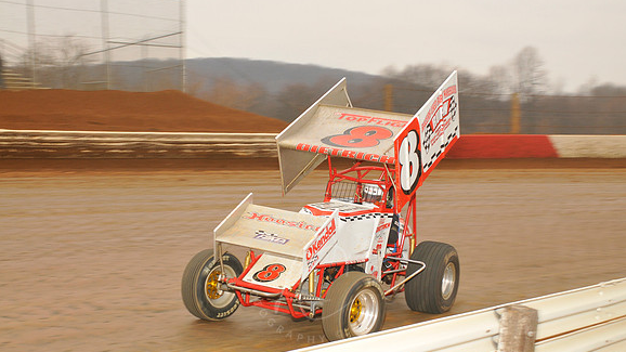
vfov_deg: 19.1
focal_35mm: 63
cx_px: 313
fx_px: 1046
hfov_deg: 33.3
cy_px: 178
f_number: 7.1
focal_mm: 40
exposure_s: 1/250
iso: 400
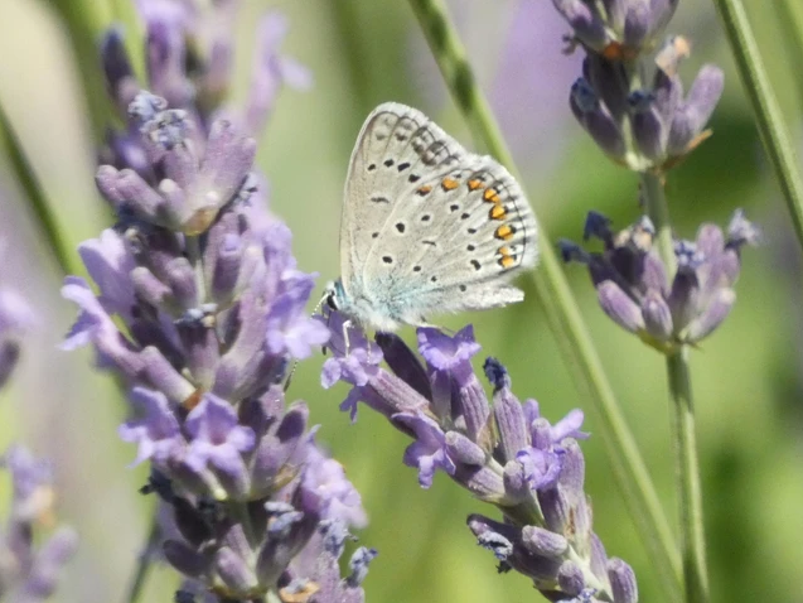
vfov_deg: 2.1
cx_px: 402
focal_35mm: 703
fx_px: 16311
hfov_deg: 2.8
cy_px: 302
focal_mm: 125.5
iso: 800
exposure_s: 1/1000
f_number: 5.6
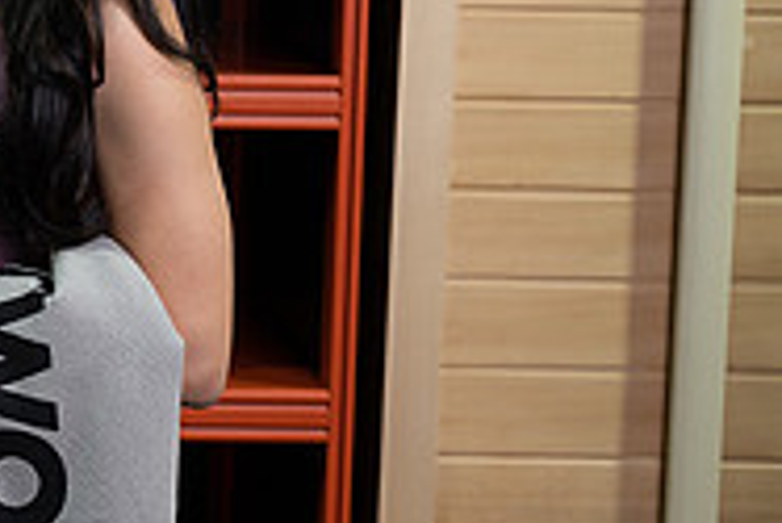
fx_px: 3369
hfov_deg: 12.5
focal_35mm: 155
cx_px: -422
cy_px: 94
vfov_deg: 8.8
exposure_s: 1/125
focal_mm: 50
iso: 200
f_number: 2.8
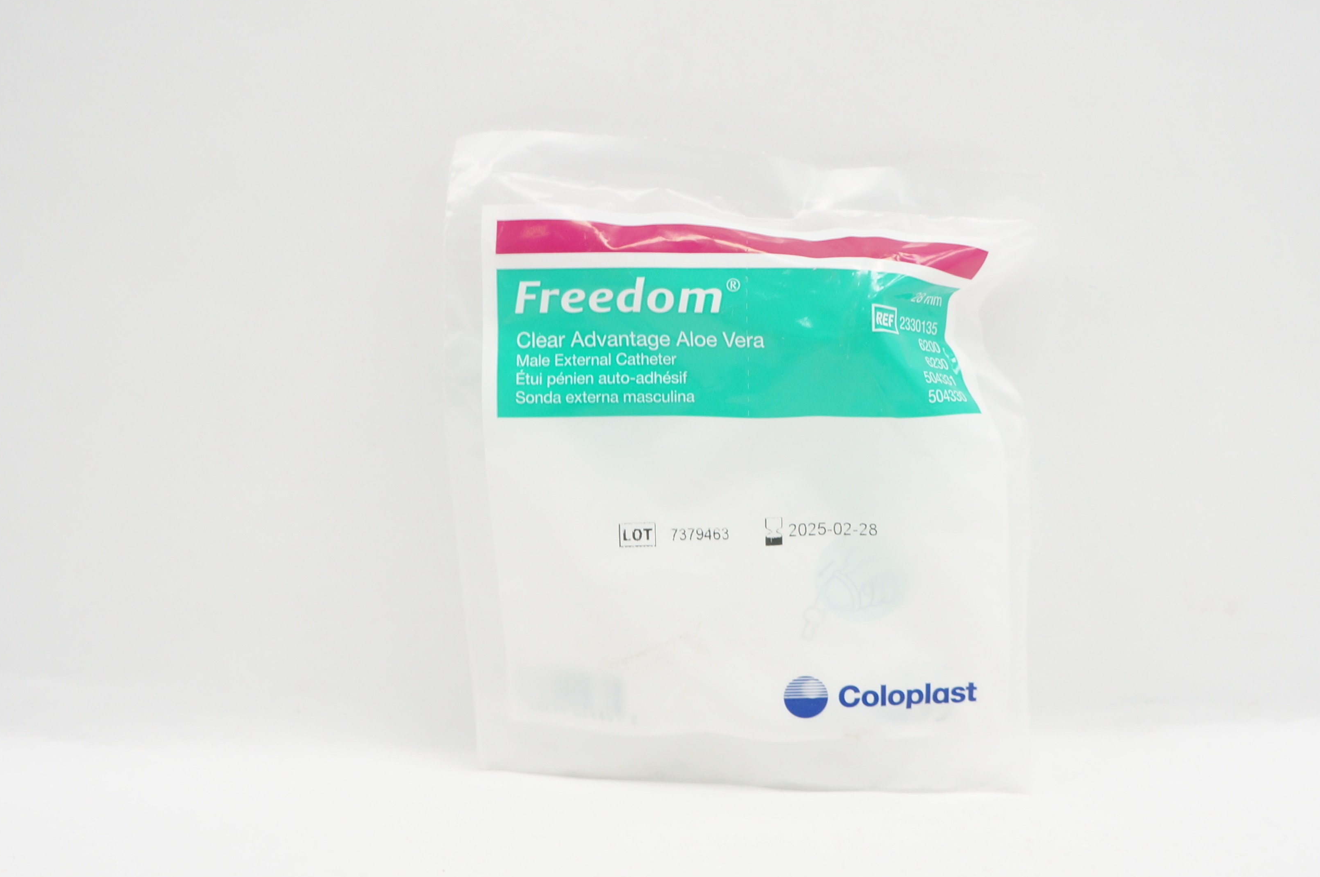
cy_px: 471
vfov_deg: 32.5
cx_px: 729
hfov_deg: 47.4
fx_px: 1502
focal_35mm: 41
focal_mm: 18
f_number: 6.3
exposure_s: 1/25
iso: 200
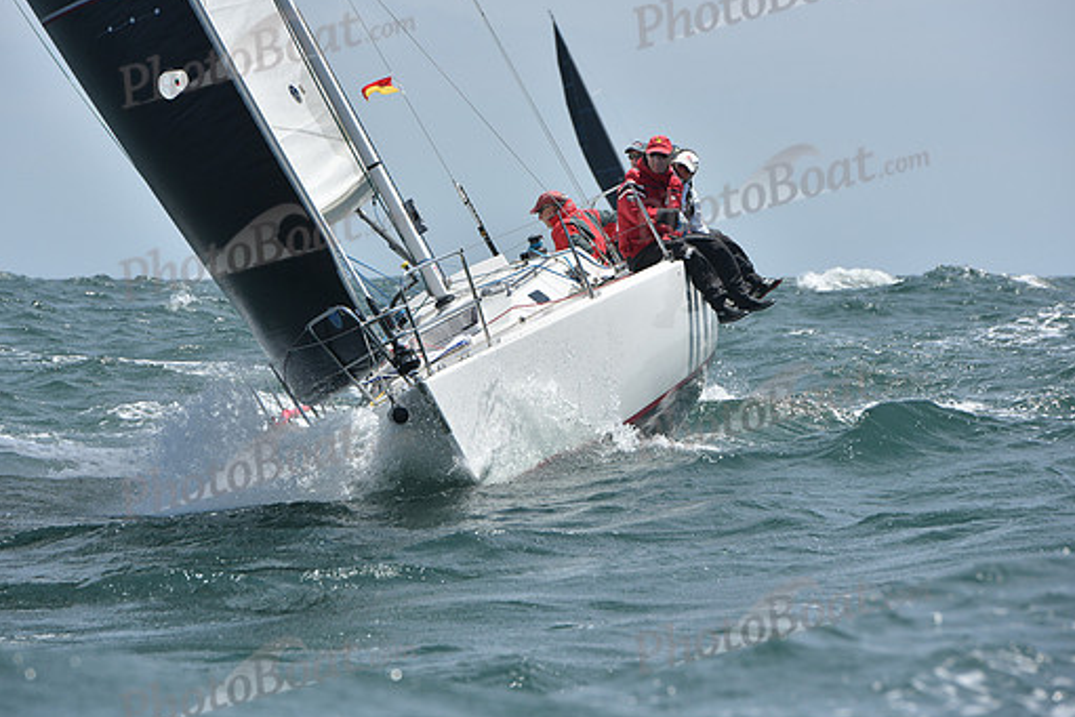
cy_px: 327
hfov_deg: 9.1
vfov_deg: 6.1
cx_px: 526
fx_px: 6780
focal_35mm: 227
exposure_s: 1/1250
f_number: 8
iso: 250
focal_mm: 200
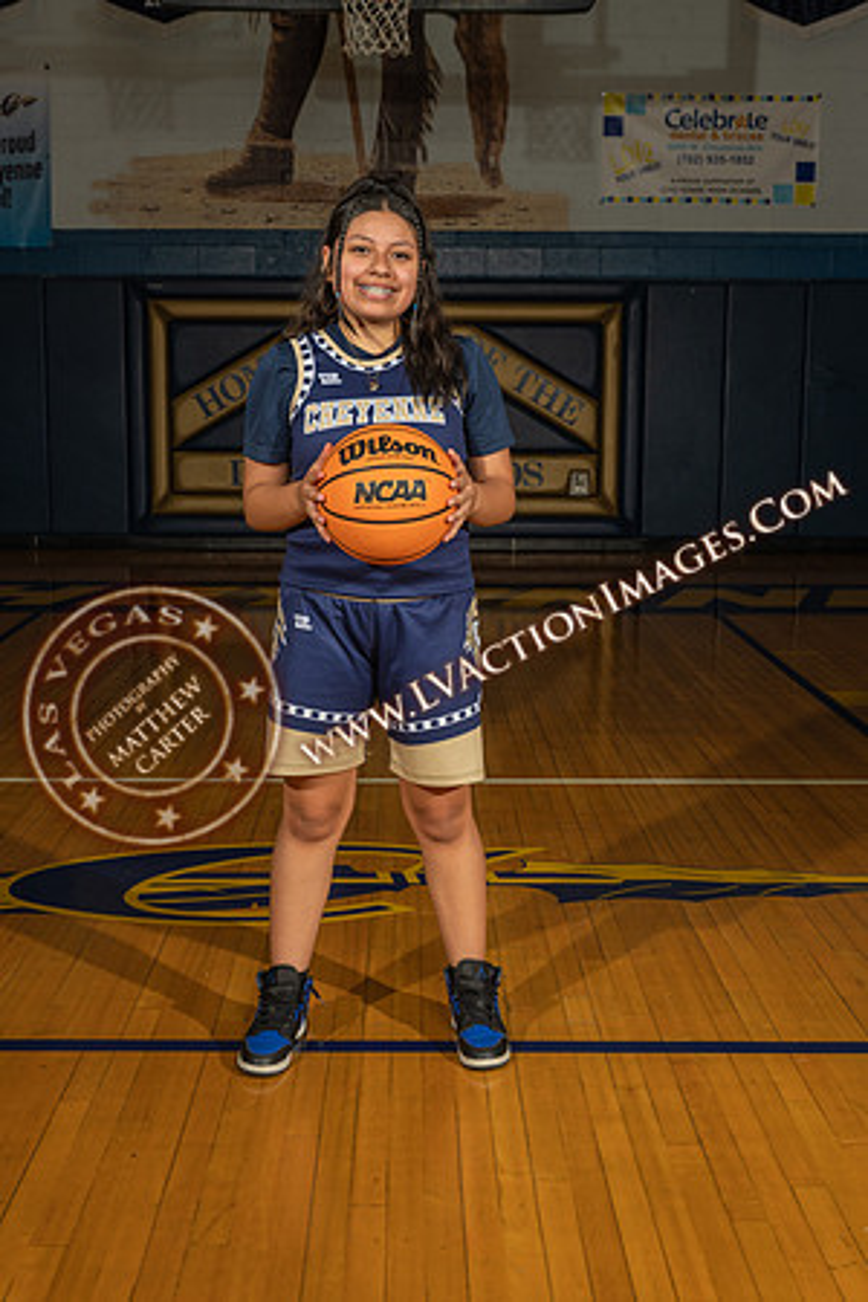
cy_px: 651
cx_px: 434
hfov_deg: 29.9
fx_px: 1627
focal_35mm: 45
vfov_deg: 43.6
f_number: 7.1
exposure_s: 1/200
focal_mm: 45
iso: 160
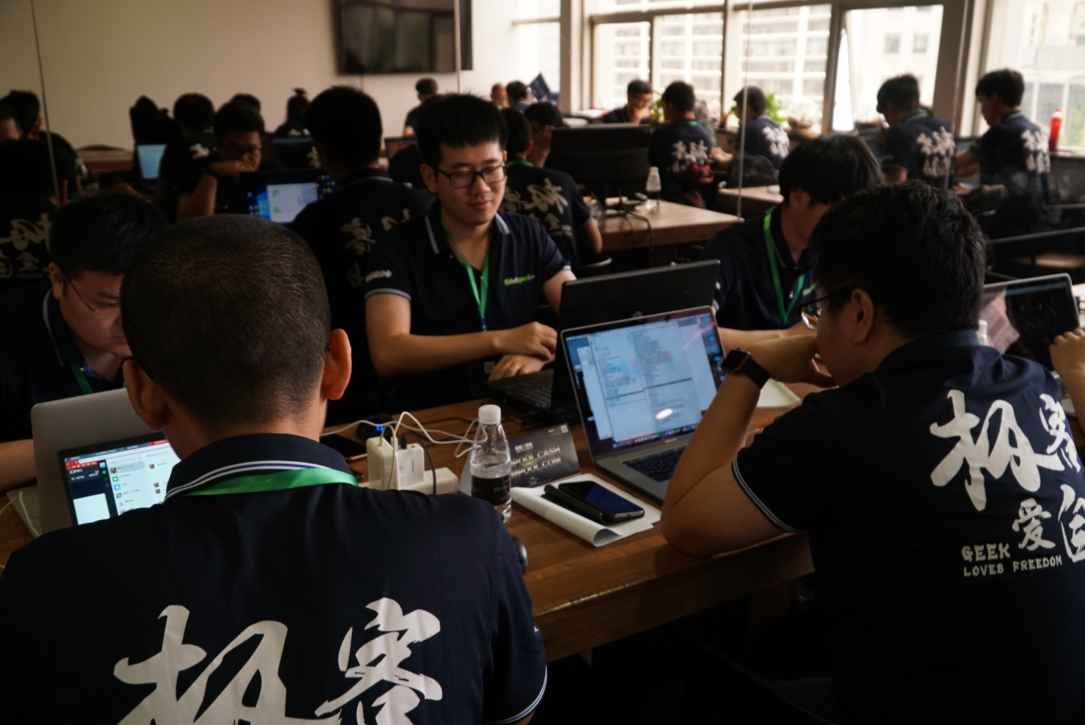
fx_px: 905
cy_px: 362
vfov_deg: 43.7
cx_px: 542
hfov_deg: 61.9
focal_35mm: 30
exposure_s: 1/100
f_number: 4.5
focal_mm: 20
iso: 1000
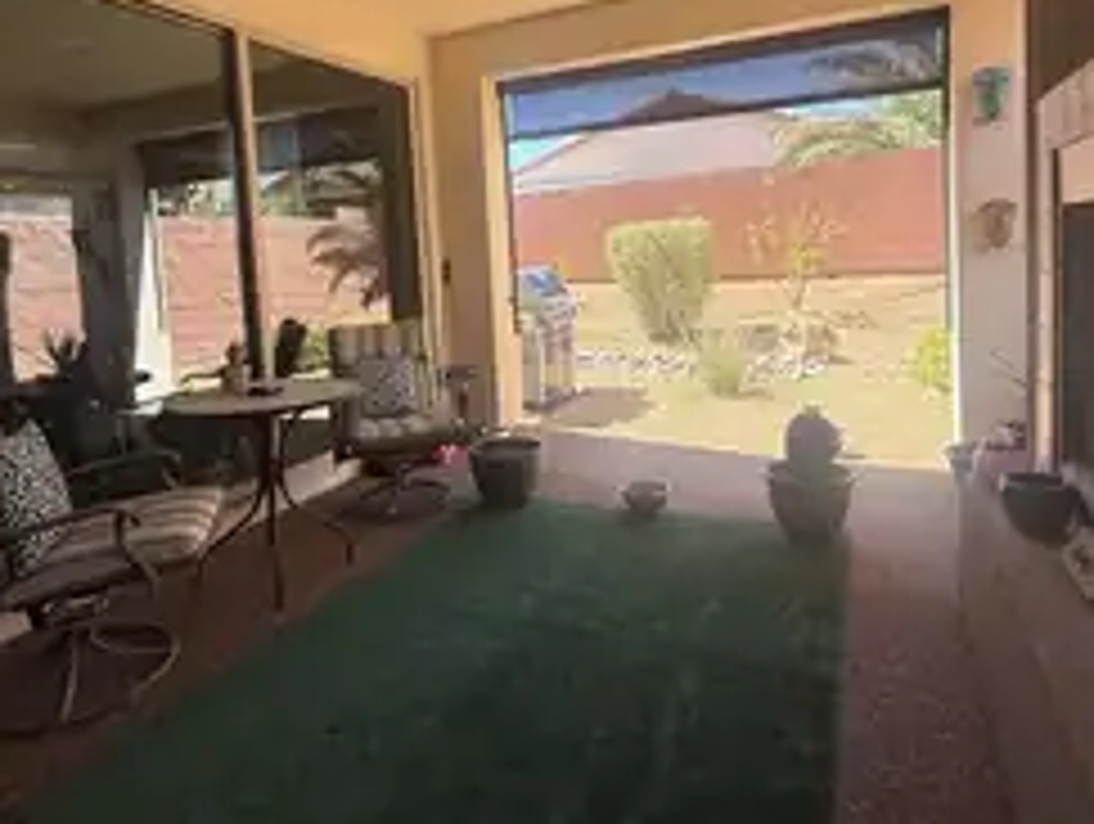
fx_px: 728
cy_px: 302
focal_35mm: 23
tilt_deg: -4.1
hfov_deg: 73.8
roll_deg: +3.1
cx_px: 540
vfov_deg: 58.2
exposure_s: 1/351
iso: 50
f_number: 2.2
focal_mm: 2.22
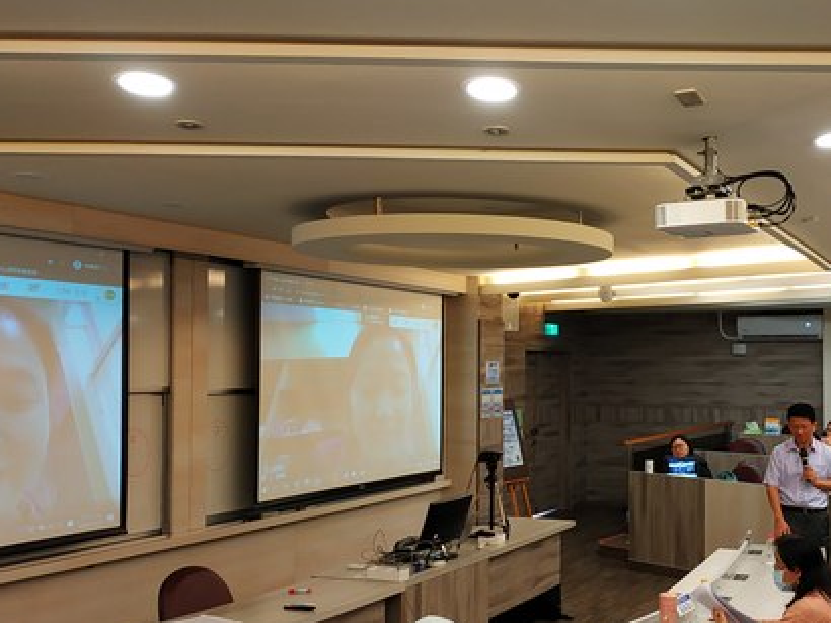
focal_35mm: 41
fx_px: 984
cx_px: 596
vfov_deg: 35.1
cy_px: 338
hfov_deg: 44.6
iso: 160
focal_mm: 3.94
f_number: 1.9
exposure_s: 1/60
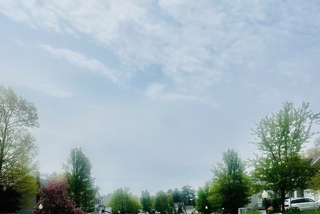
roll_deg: +1.1
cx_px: 163
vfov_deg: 33.5
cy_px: 204
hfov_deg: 51.9
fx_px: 329
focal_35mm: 37
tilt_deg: +3.7
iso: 50
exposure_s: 1/10870
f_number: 1.6
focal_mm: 5.1
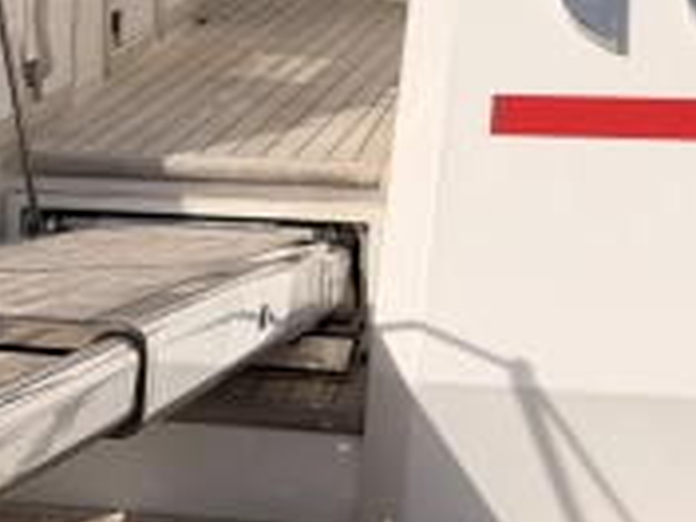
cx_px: -352
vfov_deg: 9.9
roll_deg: +1.7
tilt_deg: -8.5
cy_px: 208
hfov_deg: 12.5
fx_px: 3016
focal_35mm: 150
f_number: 1.78
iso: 80
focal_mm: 6.76
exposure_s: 1/8772
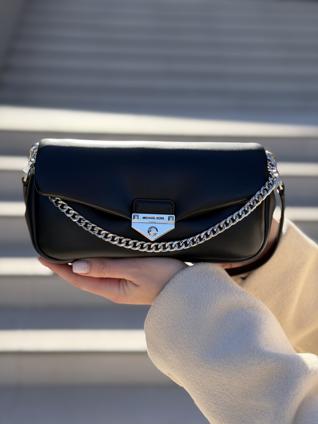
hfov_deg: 30.3
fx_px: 588
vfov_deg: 39.7
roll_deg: -1.7
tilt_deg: -11.9
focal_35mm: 48
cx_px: 159
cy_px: 212
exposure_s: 1/2146
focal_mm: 6.76
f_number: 1.78
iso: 100
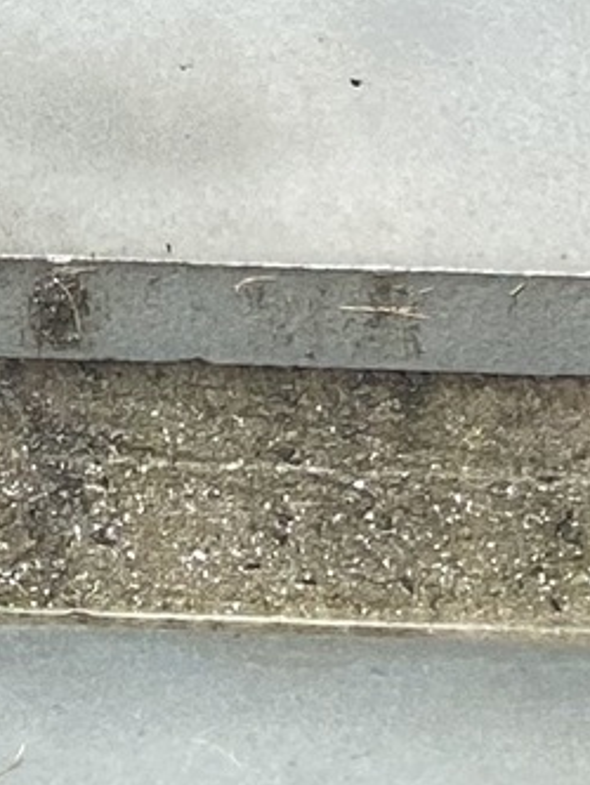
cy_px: -1792
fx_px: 4088
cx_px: -536
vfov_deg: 8.6
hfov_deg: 7.9
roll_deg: +1.0
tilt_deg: +0.5
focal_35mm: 180
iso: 50
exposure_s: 1/122
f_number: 1.8
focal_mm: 4.25
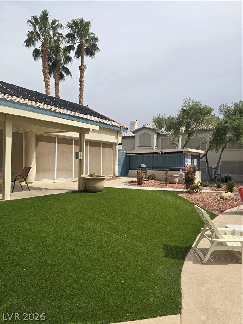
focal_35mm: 23
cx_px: 122
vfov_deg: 73.9
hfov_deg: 58.9
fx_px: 215
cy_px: 162
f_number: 1.7
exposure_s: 1/912
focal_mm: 6.3
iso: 12
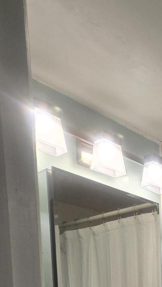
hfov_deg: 20.7
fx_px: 313
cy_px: 345
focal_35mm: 41
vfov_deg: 37.4
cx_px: 288
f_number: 2.2
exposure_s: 1/60
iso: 50
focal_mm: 2.2
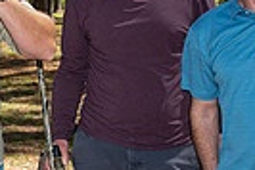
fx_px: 801
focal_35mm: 113
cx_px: 4
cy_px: 96
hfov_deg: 17.7
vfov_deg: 12.2
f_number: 4
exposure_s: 1/160
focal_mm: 26
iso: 50
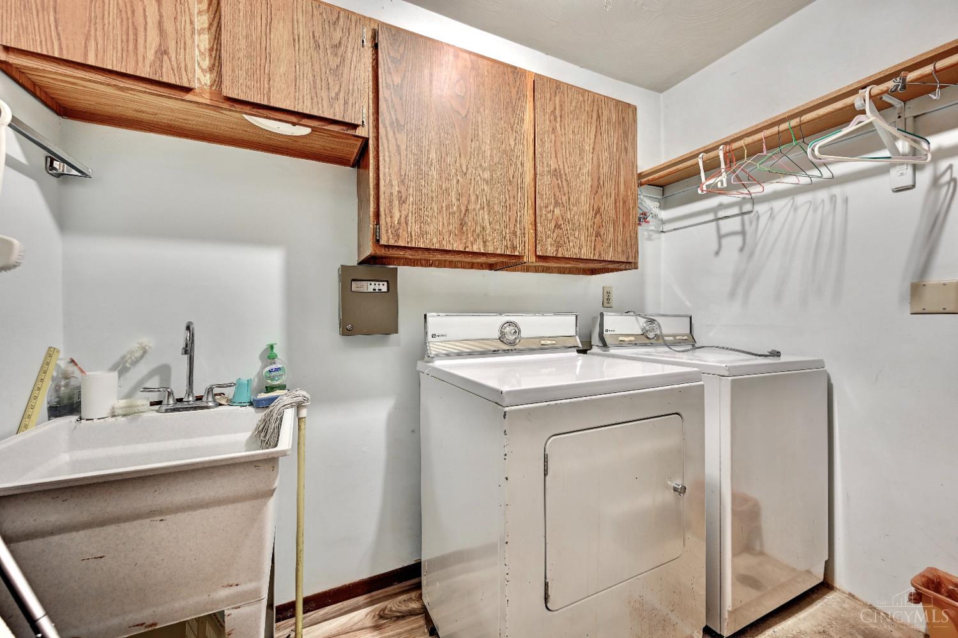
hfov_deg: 104.3
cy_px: 319
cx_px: 479
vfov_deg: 81.2
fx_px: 372
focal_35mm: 14
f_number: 8
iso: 400
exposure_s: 1/2
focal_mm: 14
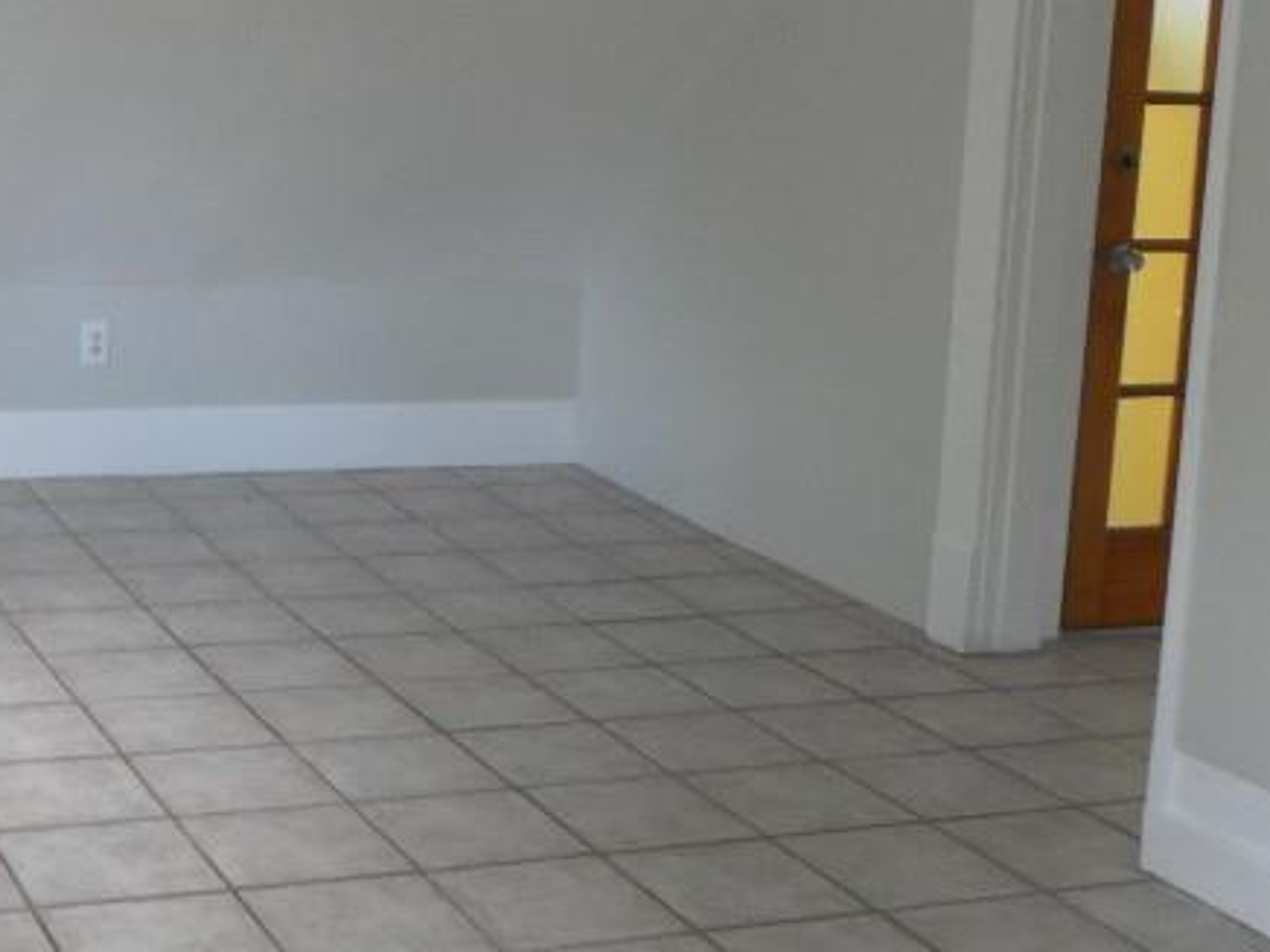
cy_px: 277
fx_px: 2238
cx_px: 242
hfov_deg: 30.8
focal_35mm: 61
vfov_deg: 23.9
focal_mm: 4.6
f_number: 2.8
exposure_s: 1/30
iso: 160
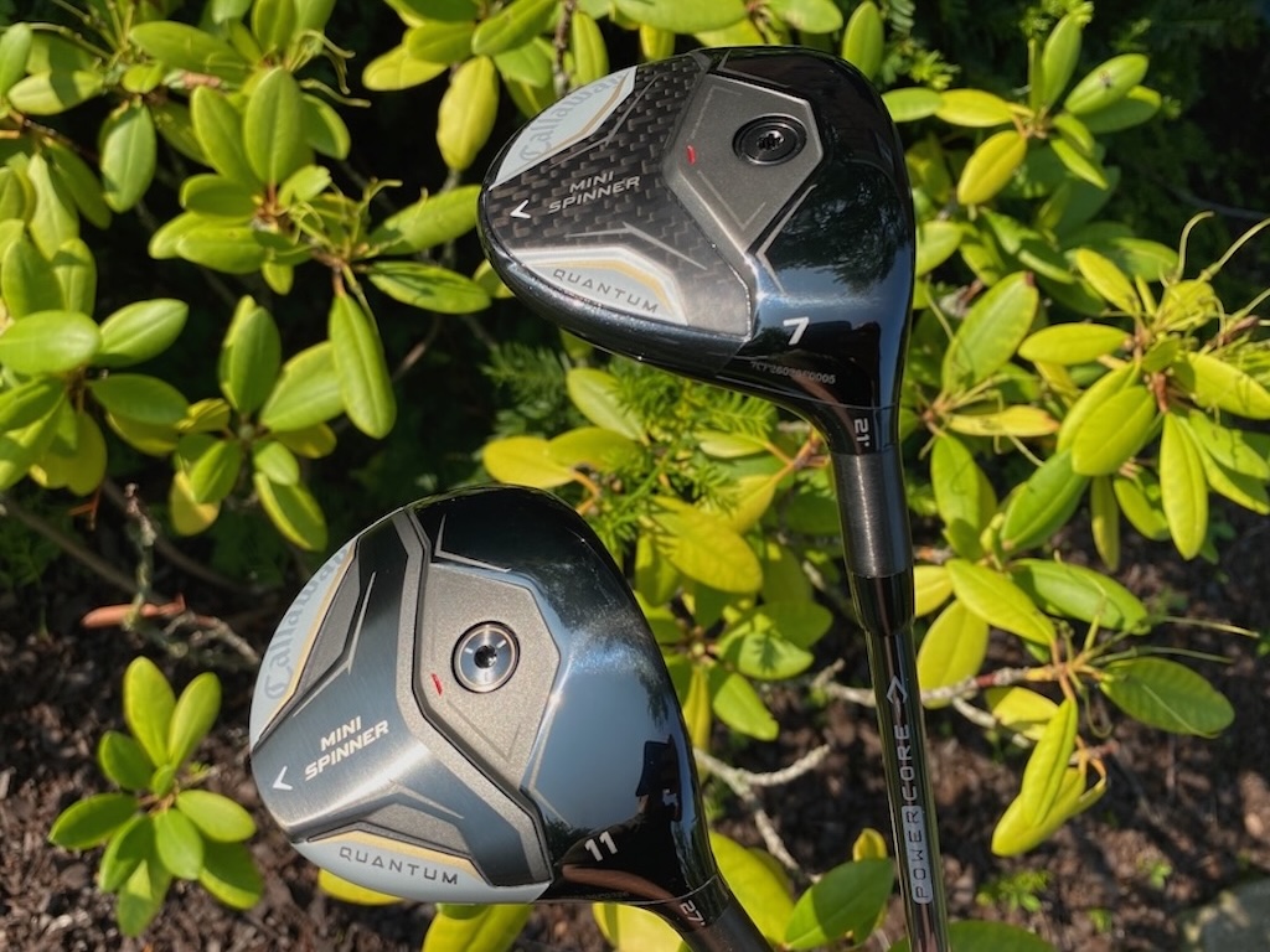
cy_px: 476
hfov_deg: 67.3
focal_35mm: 26
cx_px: 635
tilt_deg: -57.2
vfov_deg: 53.1
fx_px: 954
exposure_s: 1/1103
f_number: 1.8
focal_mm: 4.25
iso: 32
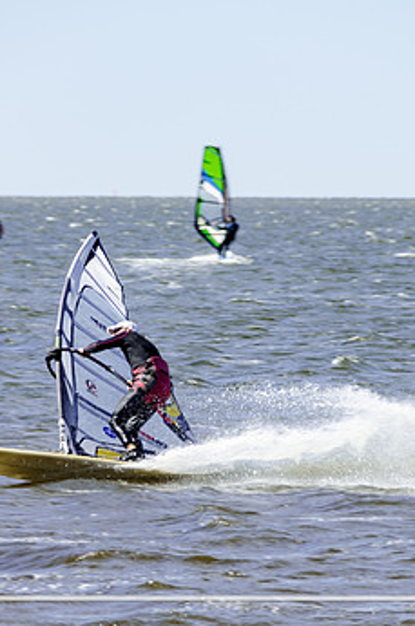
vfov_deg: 5.3
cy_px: 356
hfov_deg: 3.5
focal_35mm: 390
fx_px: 6777
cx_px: 196
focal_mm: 200
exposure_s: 1/180
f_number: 8
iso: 100
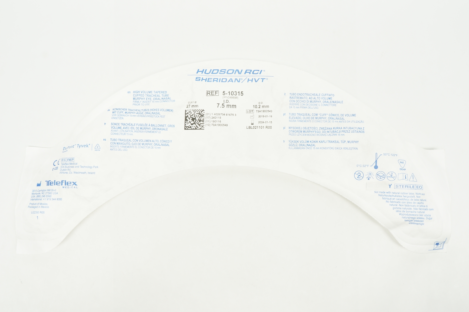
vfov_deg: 36.8
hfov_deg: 53.2
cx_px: 234
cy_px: 156
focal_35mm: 36
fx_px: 468
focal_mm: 24
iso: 400
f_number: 10
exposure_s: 1/15
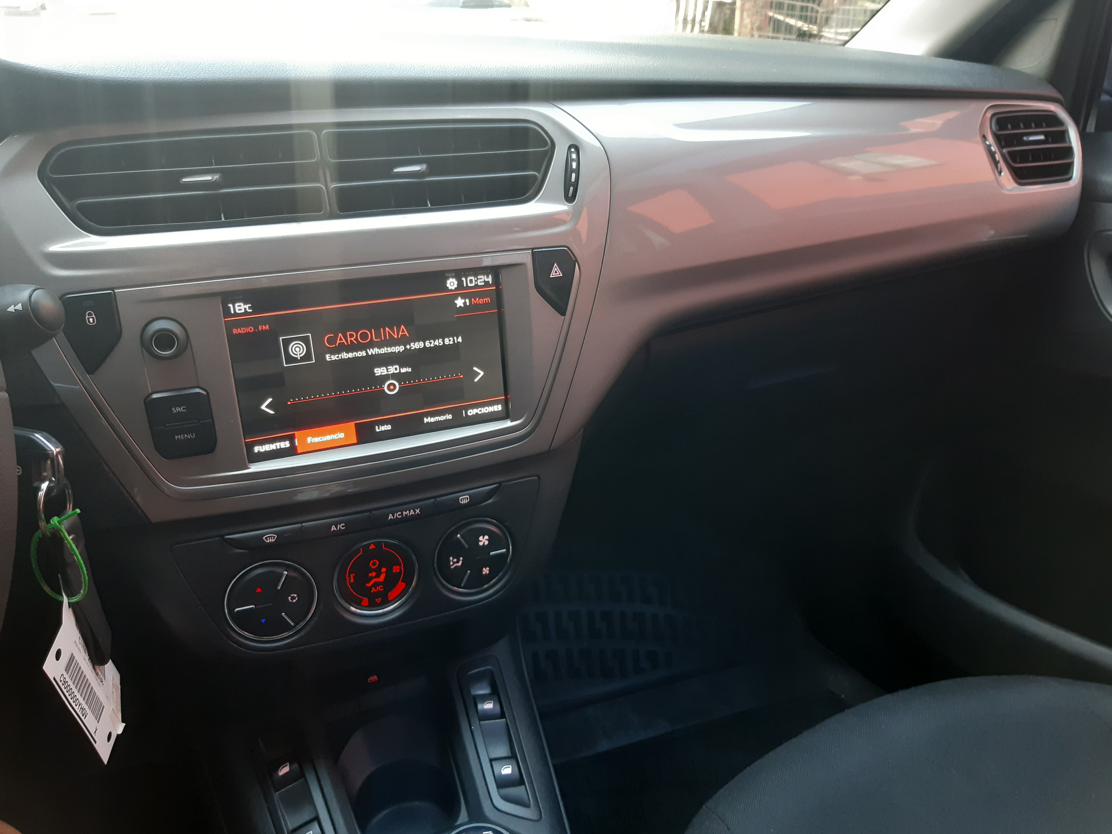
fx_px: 835
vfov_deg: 53.1
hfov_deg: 67.3
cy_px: 417
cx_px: 556
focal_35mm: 26
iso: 160
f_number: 1.7
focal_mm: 3.92
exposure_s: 1/50
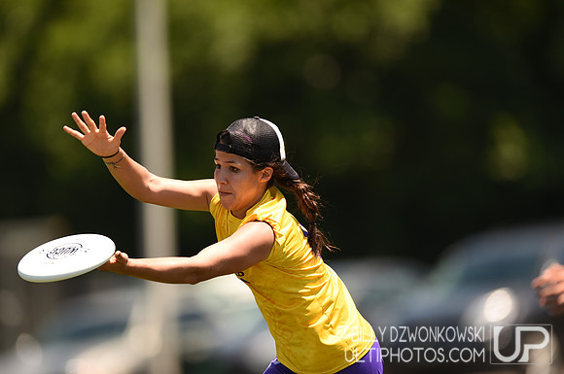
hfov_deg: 5.2
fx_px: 6258
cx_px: 282
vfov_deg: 3.4
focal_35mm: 400
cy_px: 187
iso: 100
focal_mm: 400
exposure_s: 1/1000
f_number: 2.8
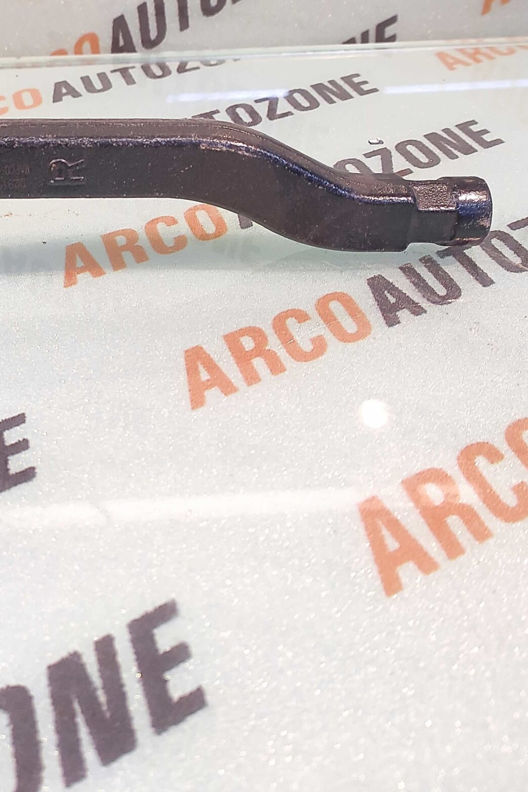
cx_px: 87
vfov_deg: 61.6
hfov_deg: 42.4
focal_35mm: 29
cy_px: 245
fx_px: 638
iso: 261
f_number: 1.79
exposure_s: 1/33
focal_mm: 4.74
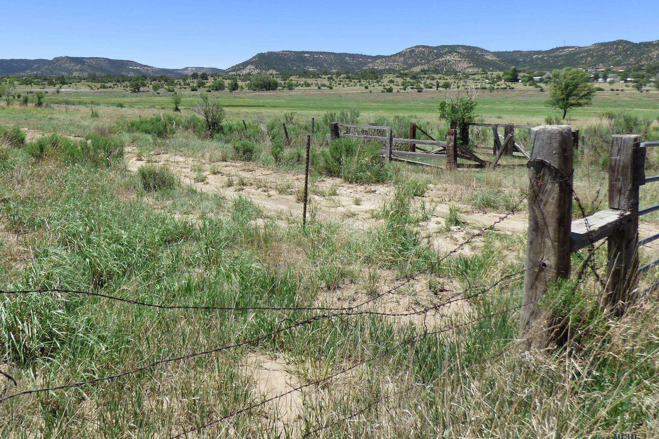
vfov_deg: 45.5
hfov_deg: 64.2
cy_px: 136
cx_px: 234
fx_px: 513
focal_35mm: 28
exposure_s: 1/1300
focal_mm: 3.58
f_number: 2.8
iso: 100
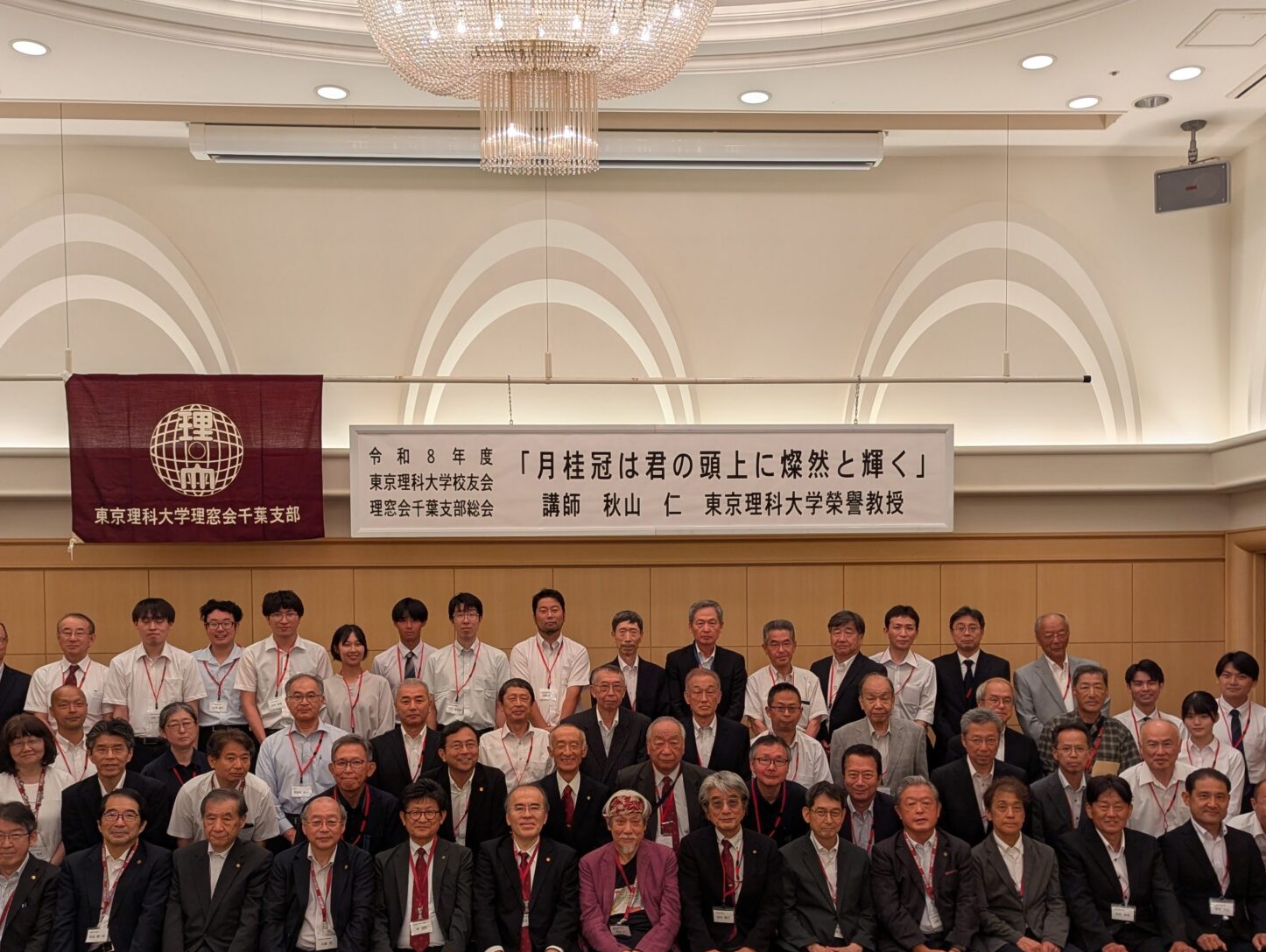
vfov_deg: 41.2
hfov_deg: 53.9
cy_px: 648
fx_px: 1245
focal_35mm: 34
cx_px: 623
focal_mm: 6.81
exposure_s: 1/50
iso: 42
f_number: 1.85
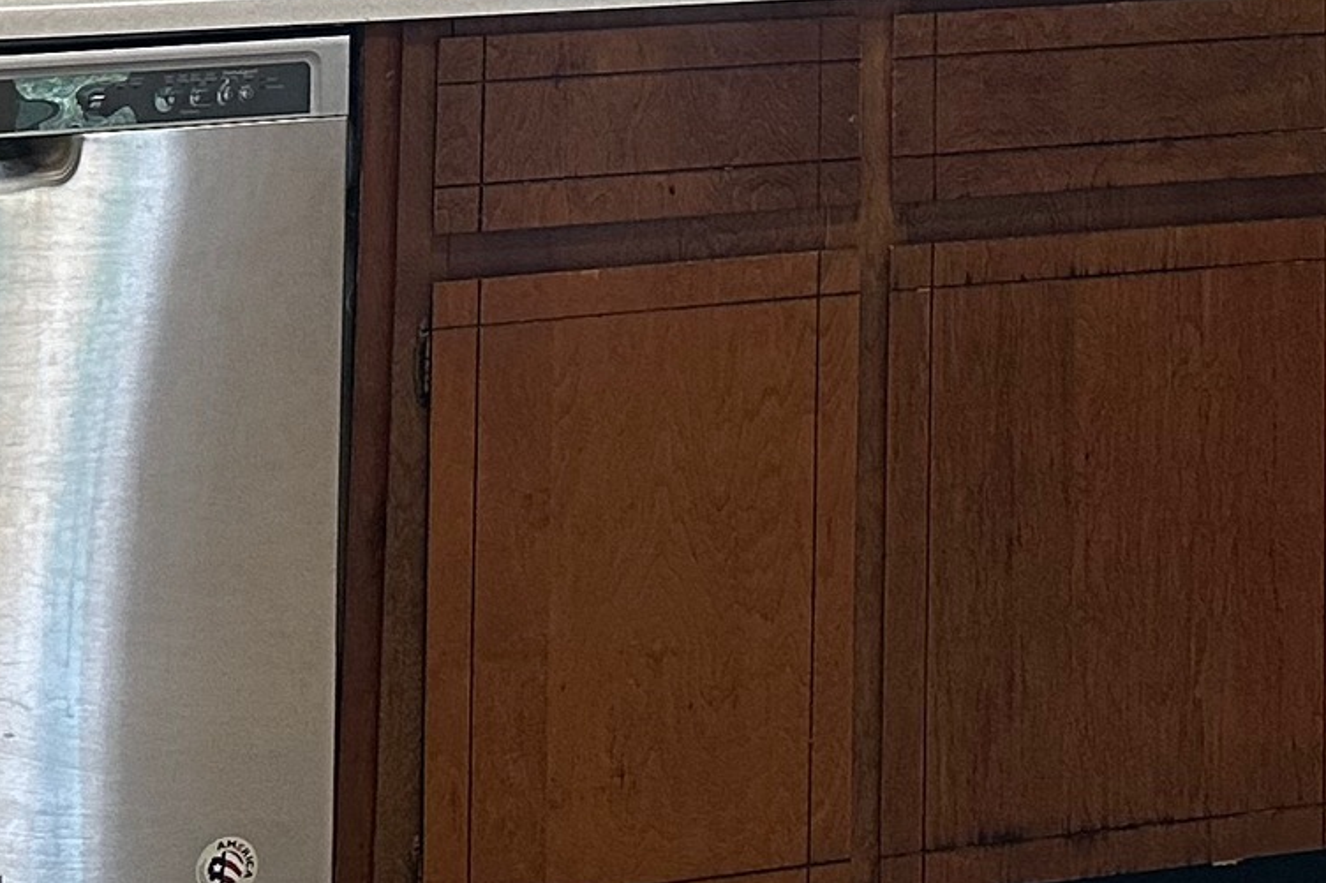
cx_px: 1063
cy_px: -760
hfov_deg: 19.8
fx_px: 3756
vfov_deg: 12.2
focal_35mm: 102
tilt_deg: +2.3
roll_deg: -0.6
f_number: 1.78
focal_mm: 6.86
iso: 250
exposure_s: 1/60
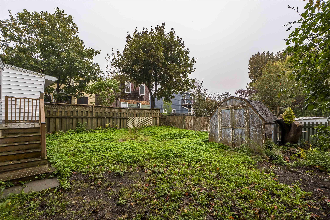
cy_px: 110
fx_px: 137
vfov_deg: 77.3
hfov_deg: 100.4
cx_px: 165
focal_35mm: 15
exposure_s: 1/500
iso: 400
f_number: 6.3
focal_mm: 10
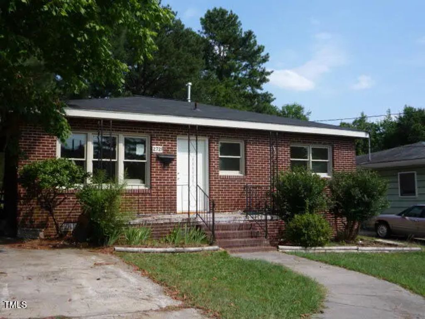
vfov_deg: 38.7
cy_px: 160
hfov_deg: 50.1
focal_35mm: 37
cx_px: 212
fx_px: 454
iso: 100
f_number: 5
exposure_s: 1/400
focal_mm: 5.2
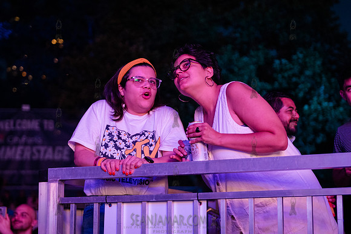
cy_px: 126
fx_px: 759
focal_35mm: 78
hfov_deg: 26.0
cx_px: 196
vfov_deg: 17.5
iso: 4000
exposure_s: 1/125
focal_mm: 62
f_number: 2.8
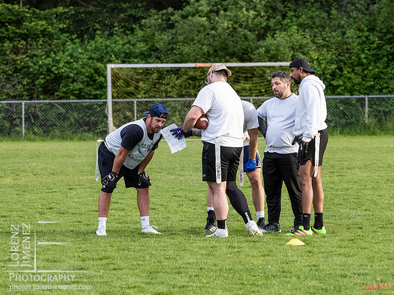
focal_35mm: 300
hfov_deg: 6.6
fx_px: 3415
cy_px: 148
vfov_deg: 5.0
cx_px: 197
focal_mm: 150
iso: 2500
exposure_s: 1/1250
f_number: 5
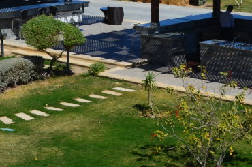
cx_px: 212
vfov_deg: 12.4
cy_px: -9
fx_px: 754
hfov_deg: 18.7
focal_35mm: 108
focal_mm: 26
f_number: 11
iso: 100
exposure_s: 1/160
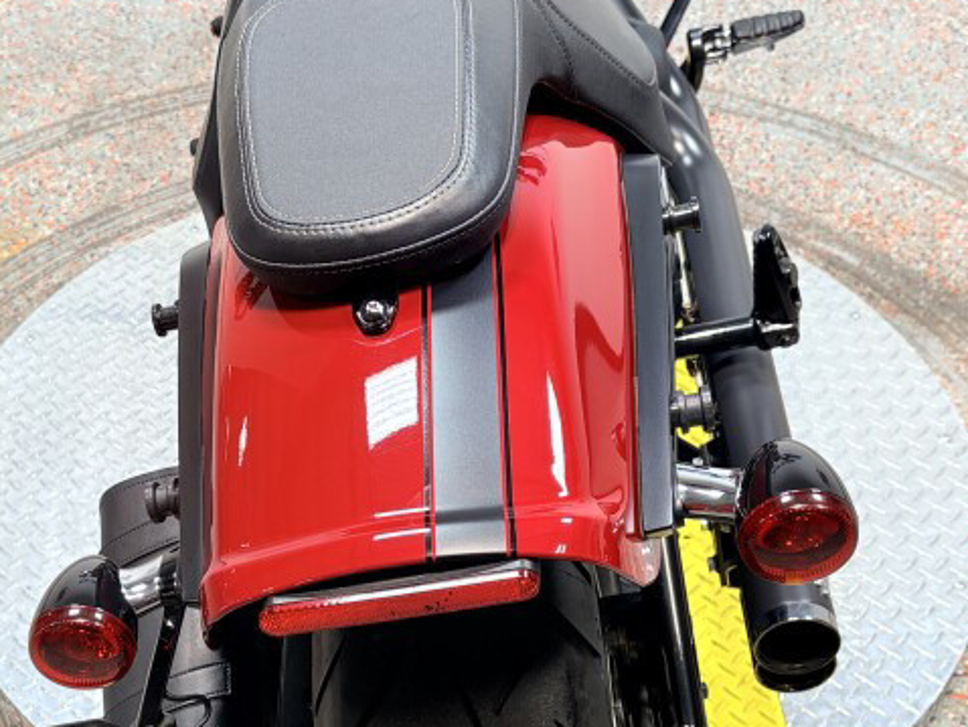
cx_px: 361
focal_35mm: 58
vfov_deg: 24.8
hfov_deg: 33.1
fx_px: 1623
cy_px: 585
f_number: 1.6
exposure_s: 1/120
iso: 50
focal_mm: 5.96
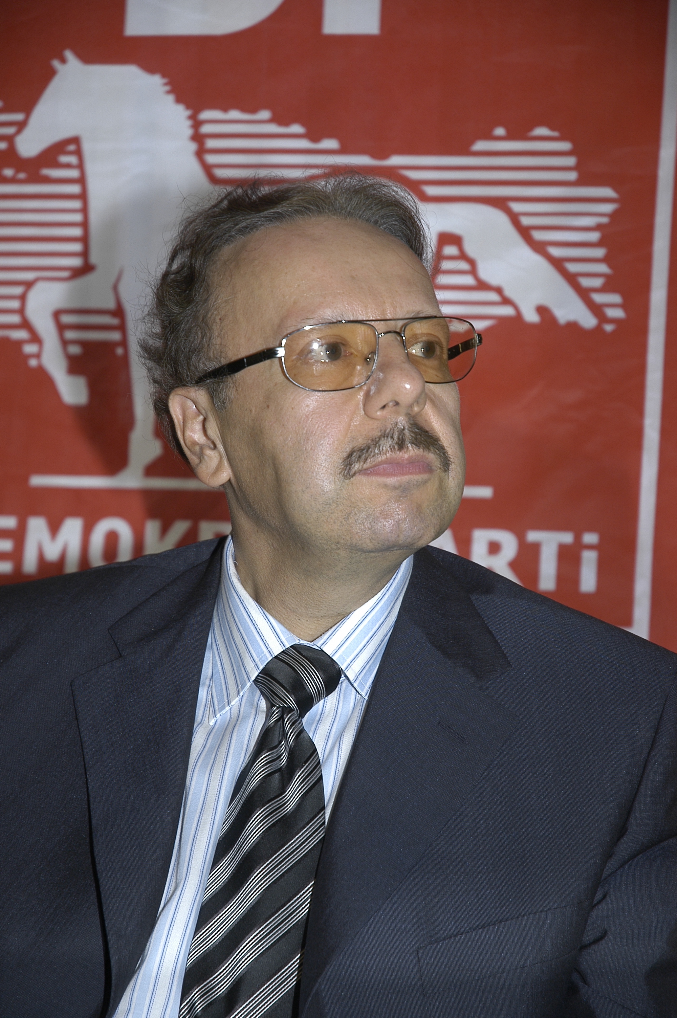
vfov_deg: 19.5
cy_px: 509
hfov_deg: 13.0
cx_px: 338
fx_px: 2967
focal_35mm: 105
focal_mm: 70
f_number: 4.5
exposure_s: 1/125
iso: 200
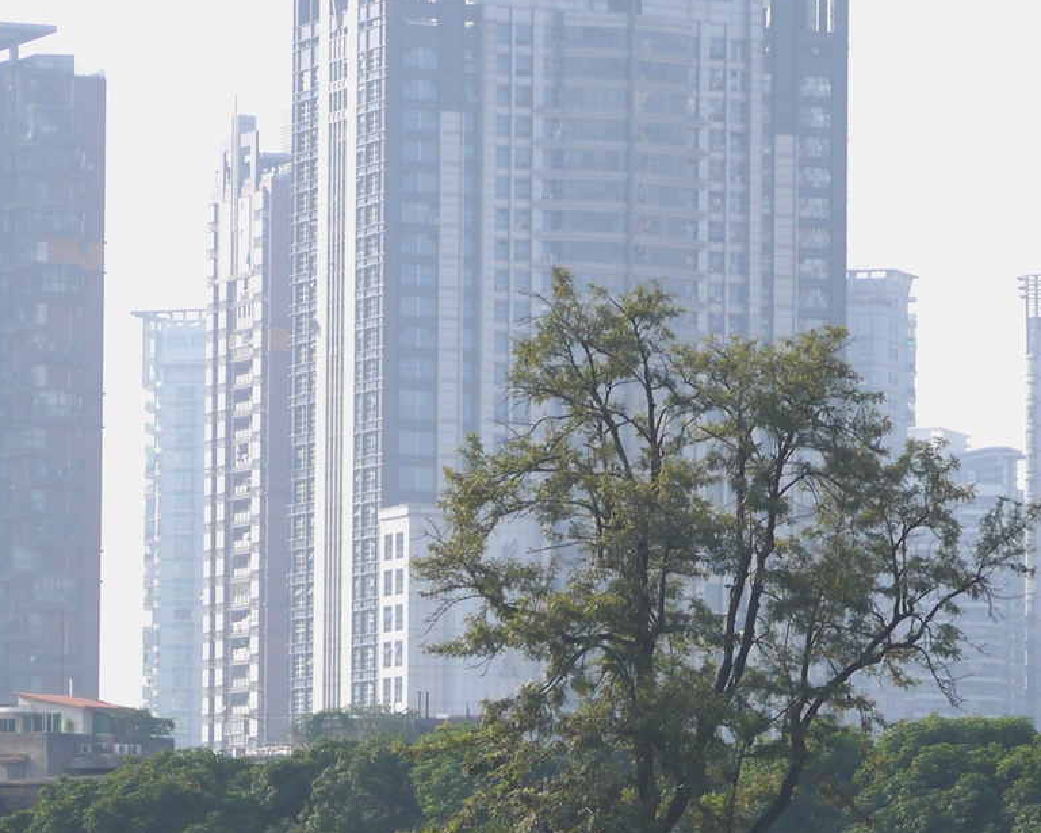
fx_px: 7209
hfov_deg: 8.3
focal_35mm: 234
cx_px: 573
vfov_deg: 6.6
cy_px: 752
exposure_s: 1/1600
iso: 160
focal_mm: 45
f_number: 4
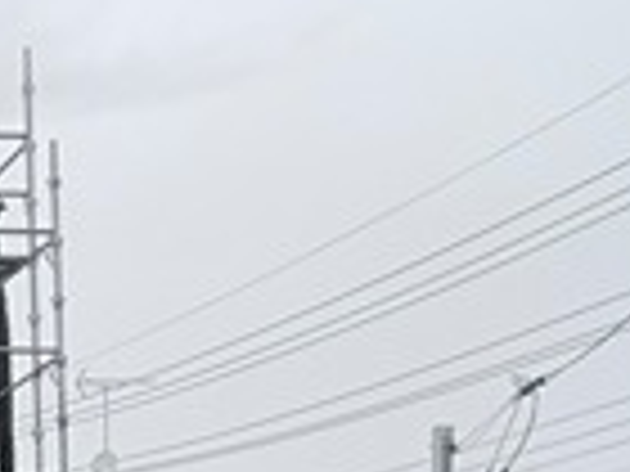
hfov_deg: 17.9
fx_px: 1565
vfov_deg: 15.1
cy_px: 832
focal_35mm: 86
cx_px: -526
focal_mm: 1.67
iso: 50
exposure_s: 1/153
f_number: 2.2
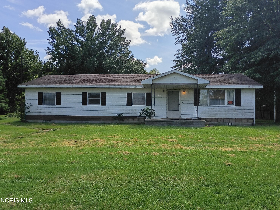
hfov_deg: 61.7
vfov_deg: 48.2
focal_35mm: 29
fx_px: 235
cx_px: 140
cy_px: 105
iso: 100
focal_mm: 4.27
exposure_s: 1/740
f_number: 1.8
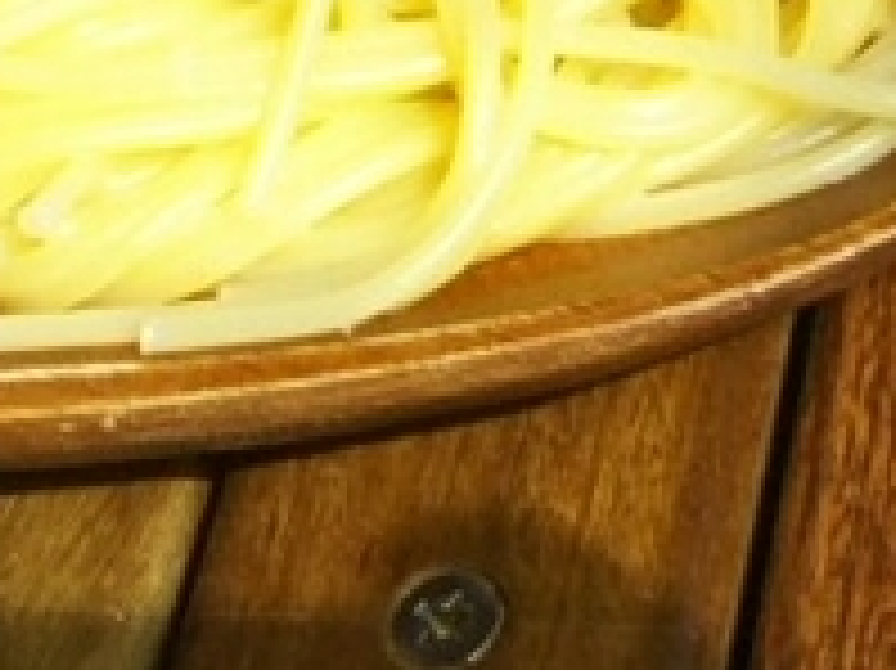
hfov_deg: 10.4
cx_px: 1499
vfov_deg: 7.4
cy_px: -1160
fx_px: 4682
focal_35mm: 181
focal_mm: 4
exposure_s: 1/218
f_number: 2.2
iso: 25
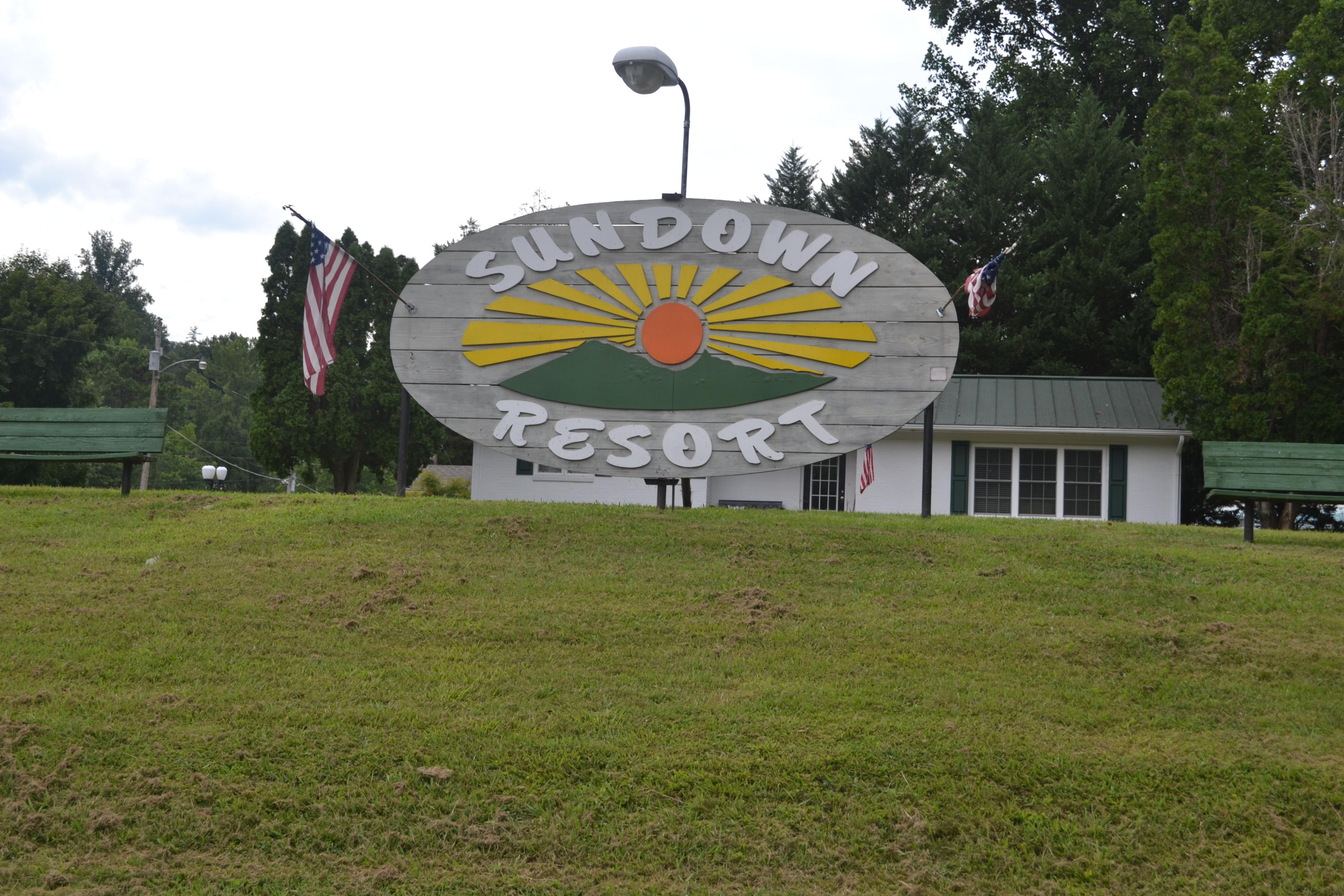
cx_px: 672
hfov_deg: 38.9
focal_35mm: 51
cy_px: 448
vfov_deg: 26.5
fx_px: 1904
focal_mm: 34
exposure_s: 1/200
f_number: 7.1
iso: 100
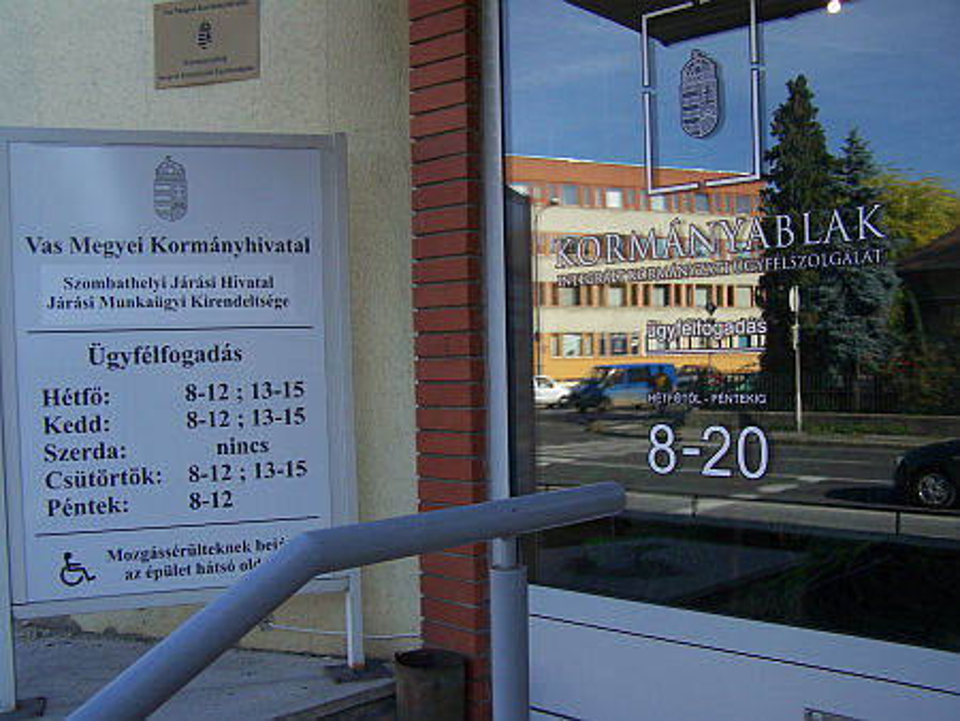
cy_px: 360
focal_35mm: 38
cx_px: 480
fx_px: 1054
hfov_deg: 49.0
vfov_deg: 37.8
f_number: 2.8
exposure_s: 1/250
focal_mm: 6.3
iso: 64
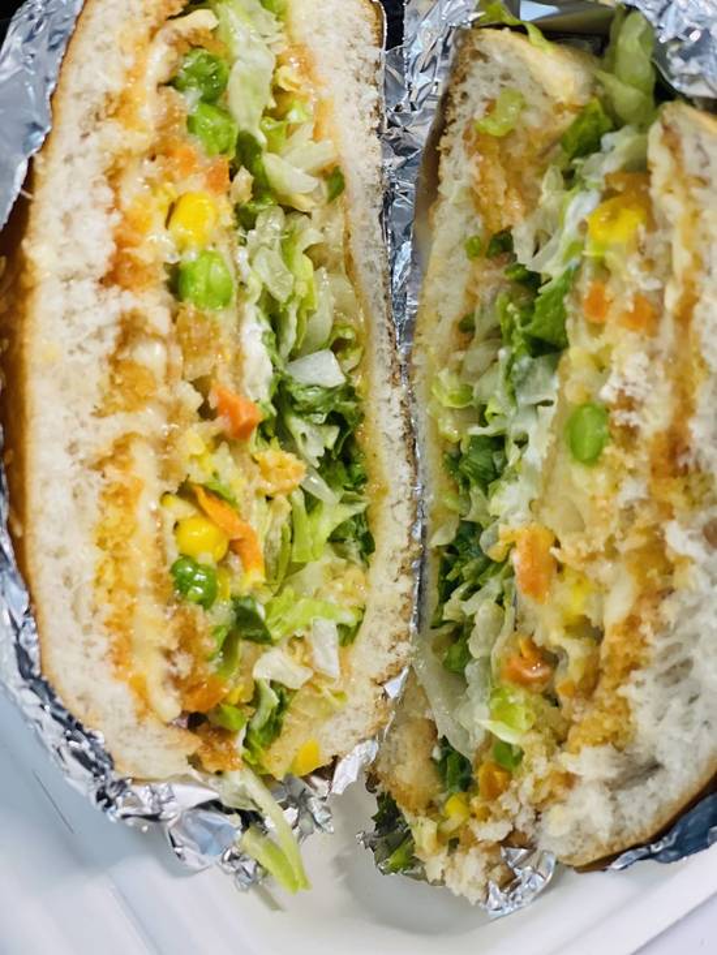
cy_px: 478
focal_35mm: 64
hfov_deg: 22.9
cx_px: 358
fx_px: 1767
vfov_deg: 30.3
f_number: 2.2
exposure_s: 1/100
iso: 250
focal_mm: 7.5
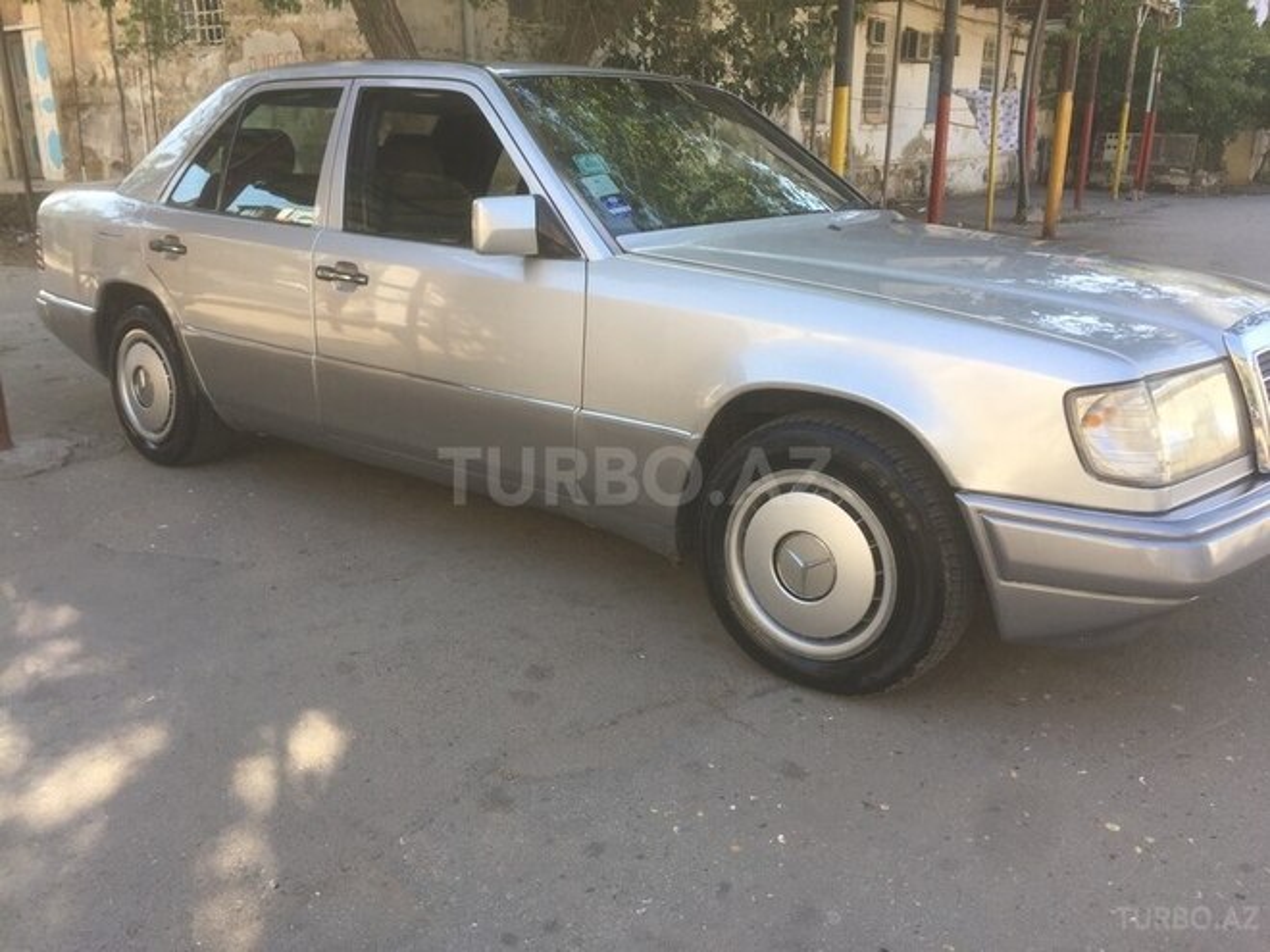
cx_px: 635
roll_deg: +0.0
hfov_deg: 61.7
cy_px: 476
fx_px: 1064
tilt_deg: -13.4
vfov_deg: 48.2
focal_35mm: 29
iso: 32
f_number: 2.2
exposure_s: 1/280
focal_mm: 4.15
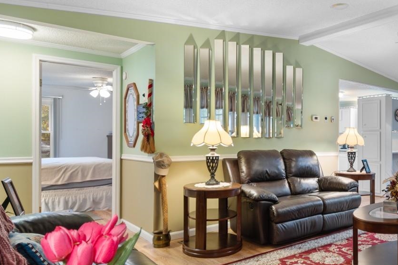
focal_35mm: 29
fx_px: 321
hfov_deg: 57.9
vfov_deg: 45.0
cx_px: 328
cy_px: 137
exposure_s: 1/1.25
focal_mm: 10
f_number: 4.5
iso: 100
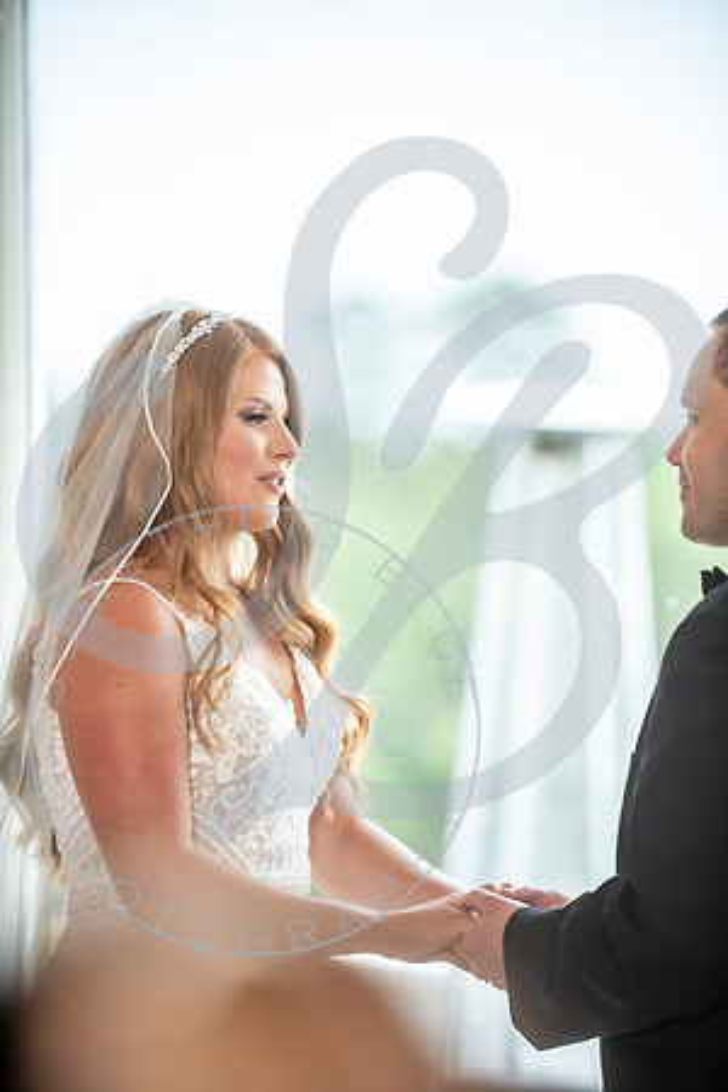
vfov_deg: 10.3
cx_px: 364
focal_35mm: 200
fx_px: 6066
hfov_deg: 6.9
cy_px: 546
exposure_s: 1/250
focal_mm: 200
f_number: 2.8
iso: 250
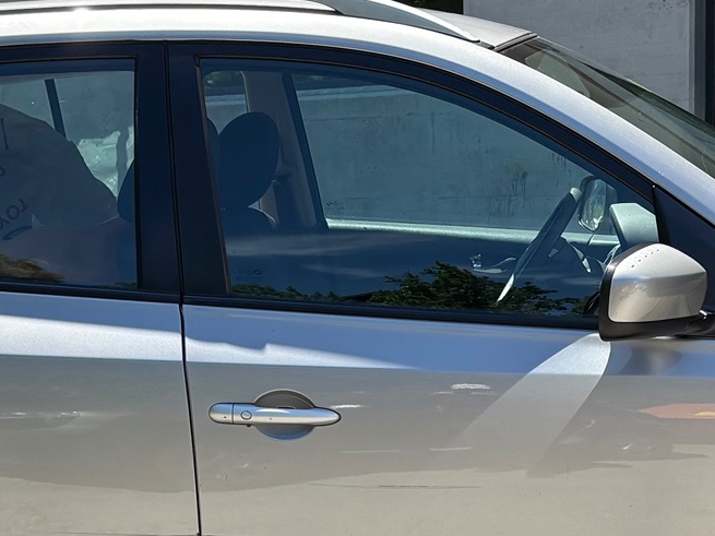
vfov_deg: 17.8
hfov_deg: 24.4
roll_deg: +3.4
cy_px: 579
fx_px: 1652
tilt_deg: -14.6
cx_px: 380
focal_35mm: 80
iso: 50
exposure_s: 1/1751
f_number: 1.6
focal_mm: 5.96
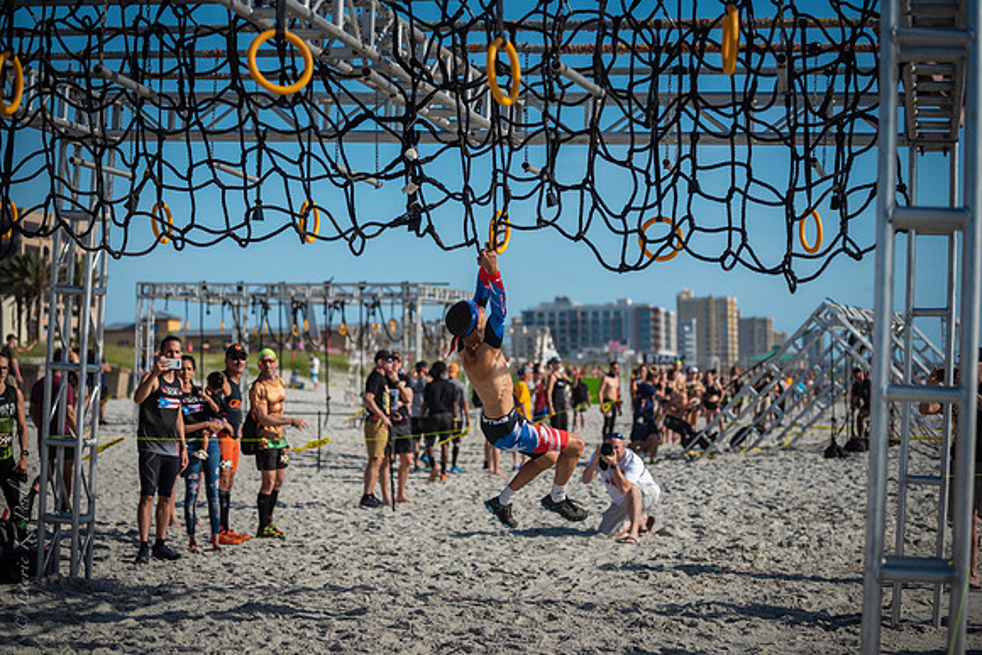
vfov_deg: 19.5
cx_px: 491
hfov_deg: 28.8
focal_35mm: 70
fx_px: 1910
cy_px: 328
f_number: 2.8
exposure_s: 1/4000
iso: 320
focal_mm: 70
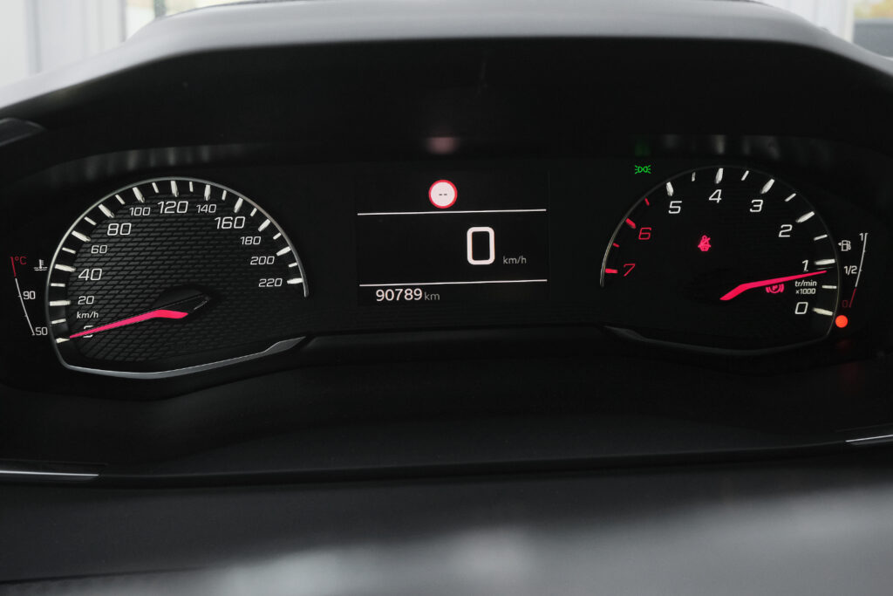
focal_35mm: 40
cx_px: 446
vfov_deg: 33.4
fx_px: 992
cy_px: 298
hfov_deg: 48.5
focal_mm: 26.4
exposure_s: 1/160
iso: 2000
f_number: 9
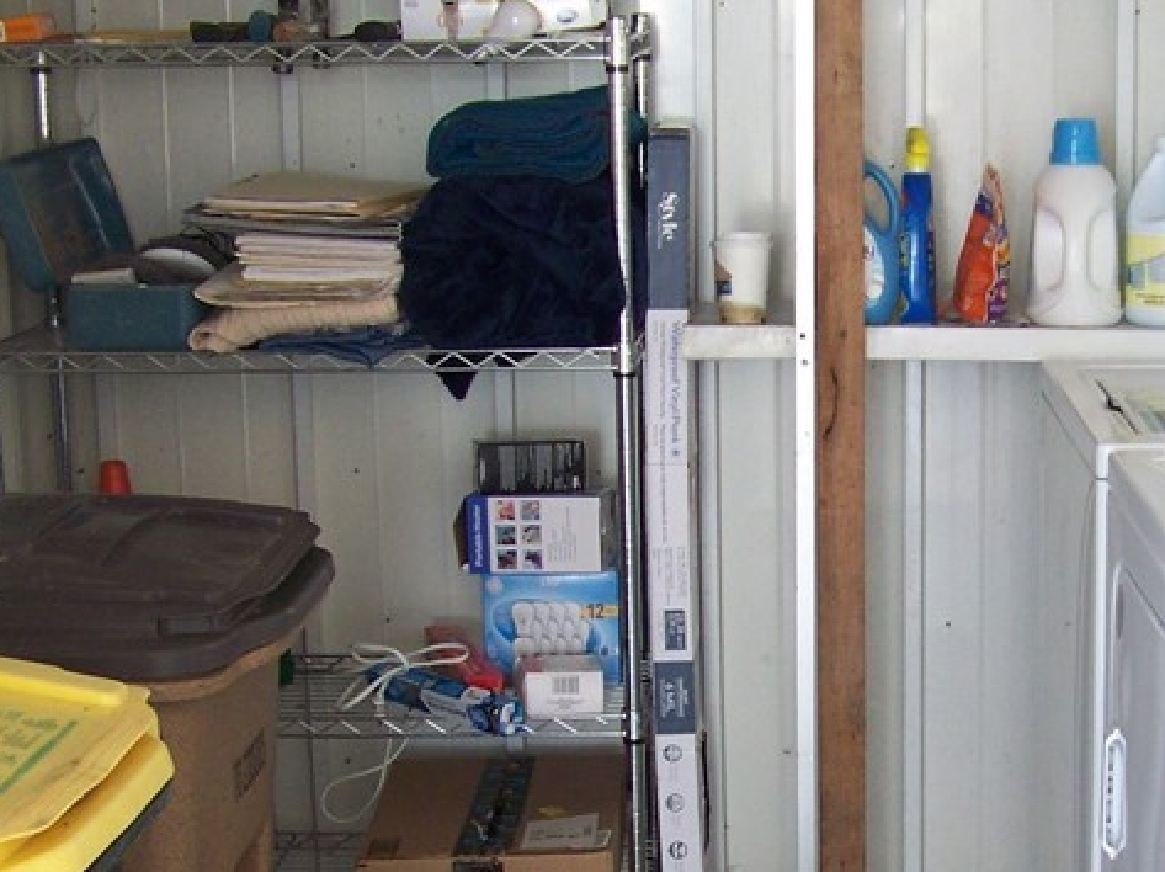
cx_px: 852
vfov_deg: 18.7
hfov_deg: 24.8
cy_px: 685
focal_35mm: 78
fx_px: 2623
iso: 125
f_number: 2.8
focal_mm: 5.85
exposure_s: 1/30
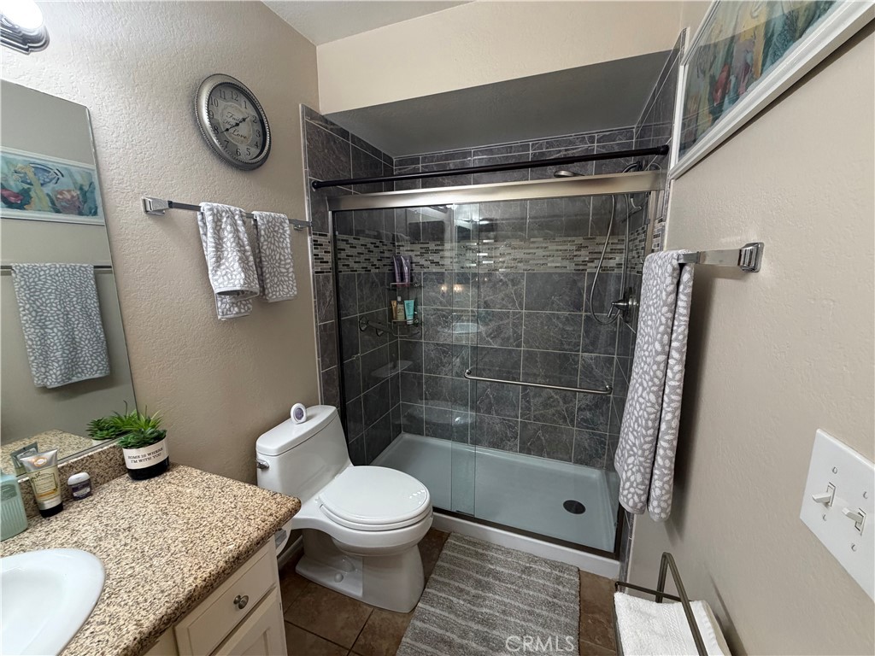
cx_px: 438
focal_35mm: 14
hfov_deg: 102.1
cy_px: 328
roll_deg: +0.5
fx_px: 354
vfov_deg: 85.7
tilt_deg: -10.8
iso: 320
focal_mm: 2.22
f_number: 2.2
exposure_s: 1/120
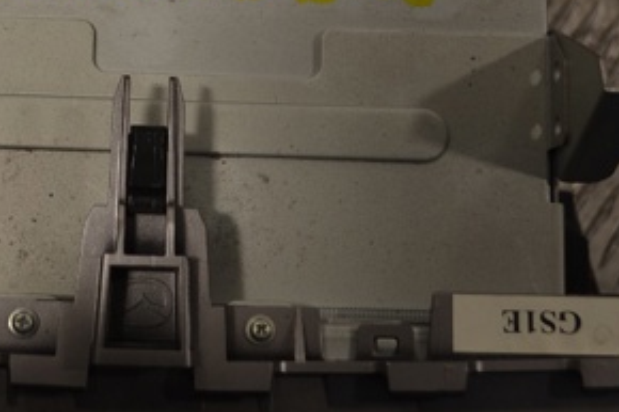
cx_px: 137
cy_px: -17
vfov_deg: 14.0
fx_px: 1651
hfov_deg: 21.0
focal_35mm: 96
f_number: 5.6
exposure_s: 1/125
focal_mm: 29
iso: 125
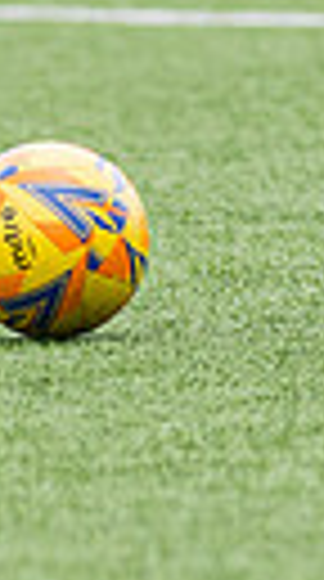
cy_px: -79
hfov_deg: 0.9
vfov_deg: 1.5
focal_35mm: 1420
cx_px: 534
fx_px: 21817
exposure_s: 1/4000
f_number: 2.2
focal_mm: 135
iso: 200
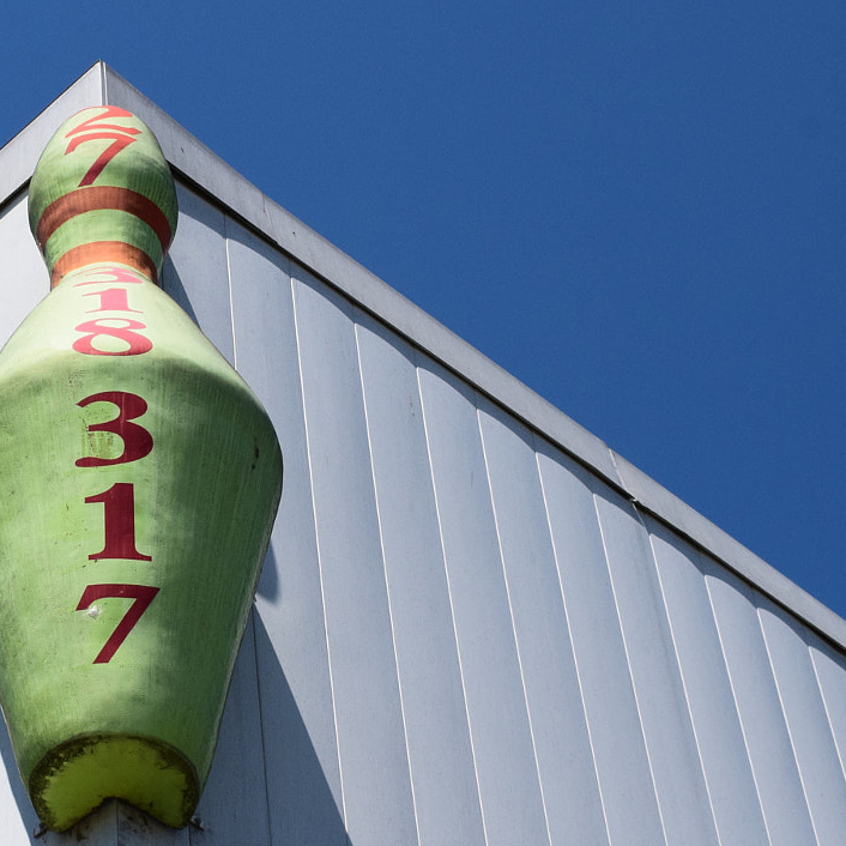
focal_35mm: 104
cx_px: 99
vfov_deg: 16.7
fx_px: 2876
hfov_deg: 16.5
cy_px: 440
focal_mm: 36
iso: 640
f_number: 13
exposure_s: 1/1250
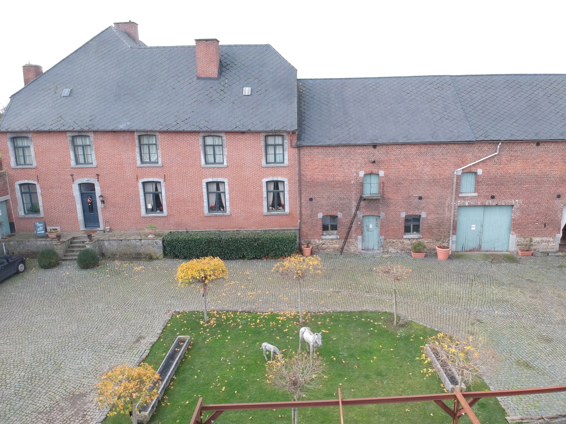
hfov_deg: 69.4
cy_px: 212
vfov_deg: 54.9
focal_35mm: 25
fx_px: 409
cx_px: 283
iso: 400
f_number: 2.6
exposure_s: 1/500
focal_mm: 4.49
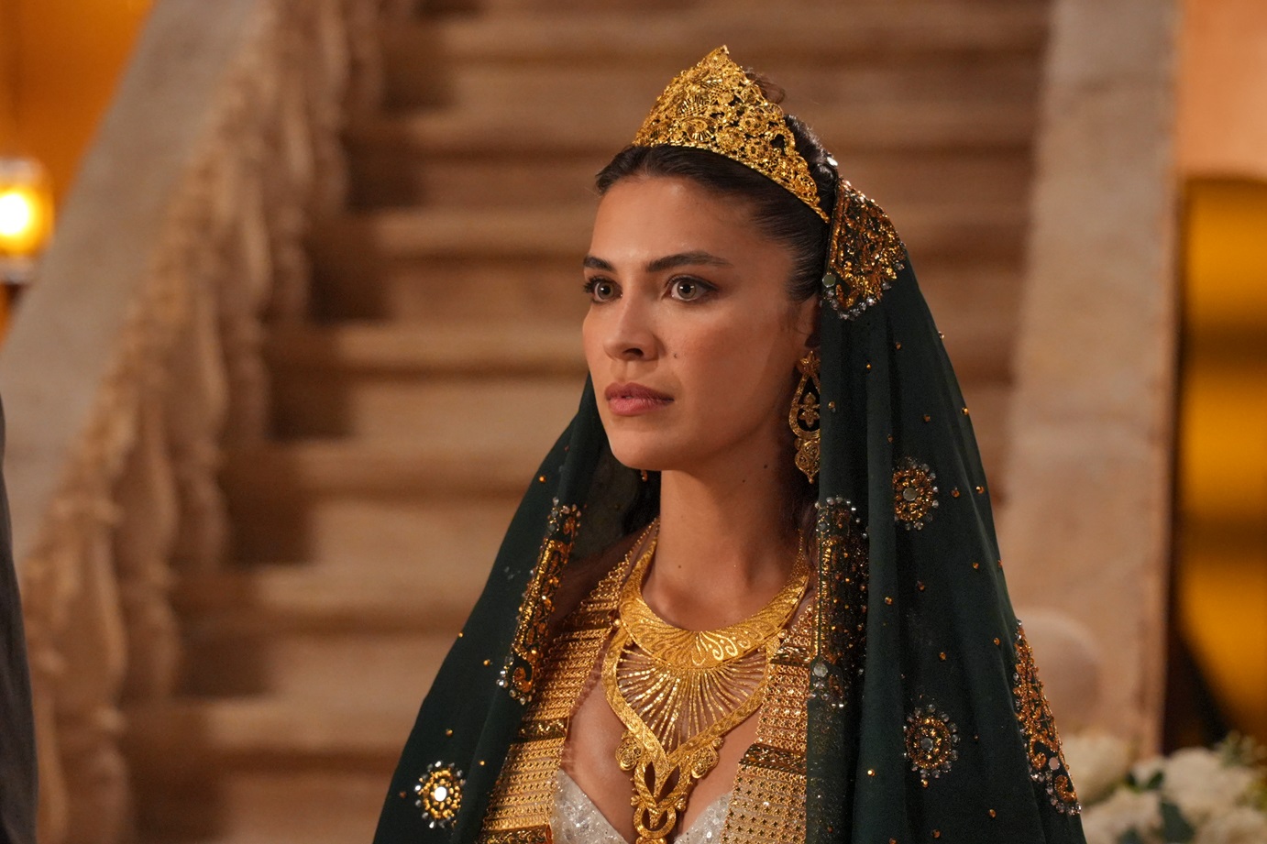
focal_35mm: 105
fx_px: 3695
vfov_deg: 13.0
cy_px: 422
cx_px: 634
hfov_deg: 19.5
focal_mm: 70
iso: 3200
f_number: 2.8
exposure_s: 1/160
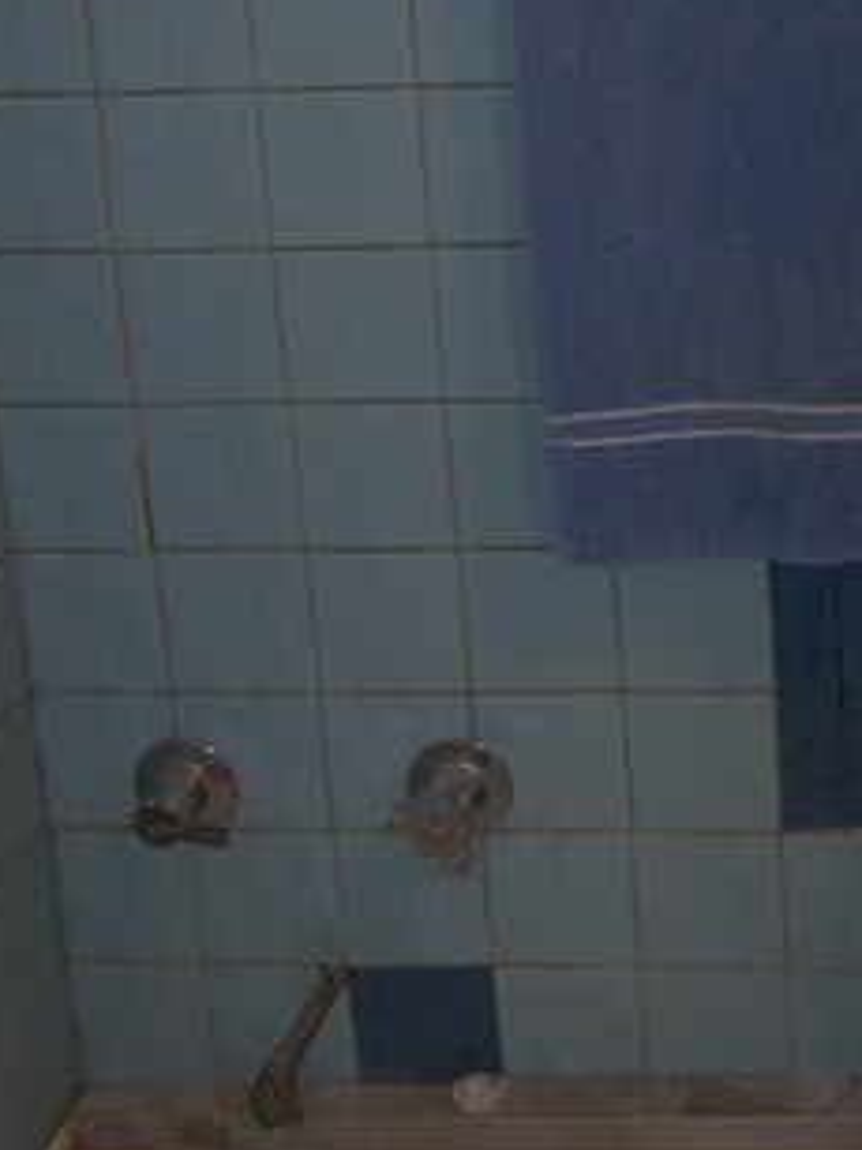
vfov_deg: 24.0
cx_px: 993
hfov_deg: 17.7
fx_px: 2658
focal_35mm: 80
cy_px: 199
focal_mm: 5
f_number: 2.8
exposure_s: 1/30
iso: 100
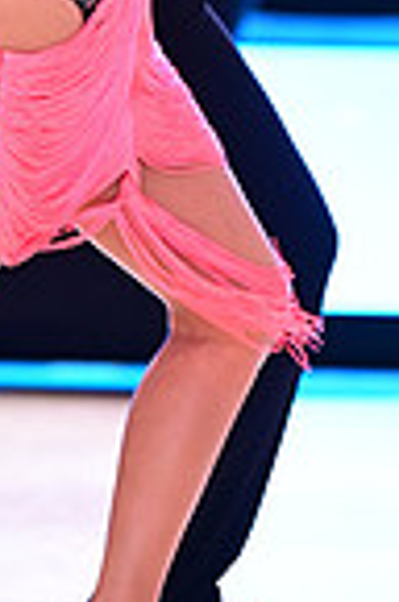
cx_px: 116
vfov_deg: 3.4
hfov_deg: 2.3
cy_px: -158
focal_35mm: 601
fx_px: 10039
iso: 2000
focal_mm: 150
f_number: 2.8
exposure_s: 1/250
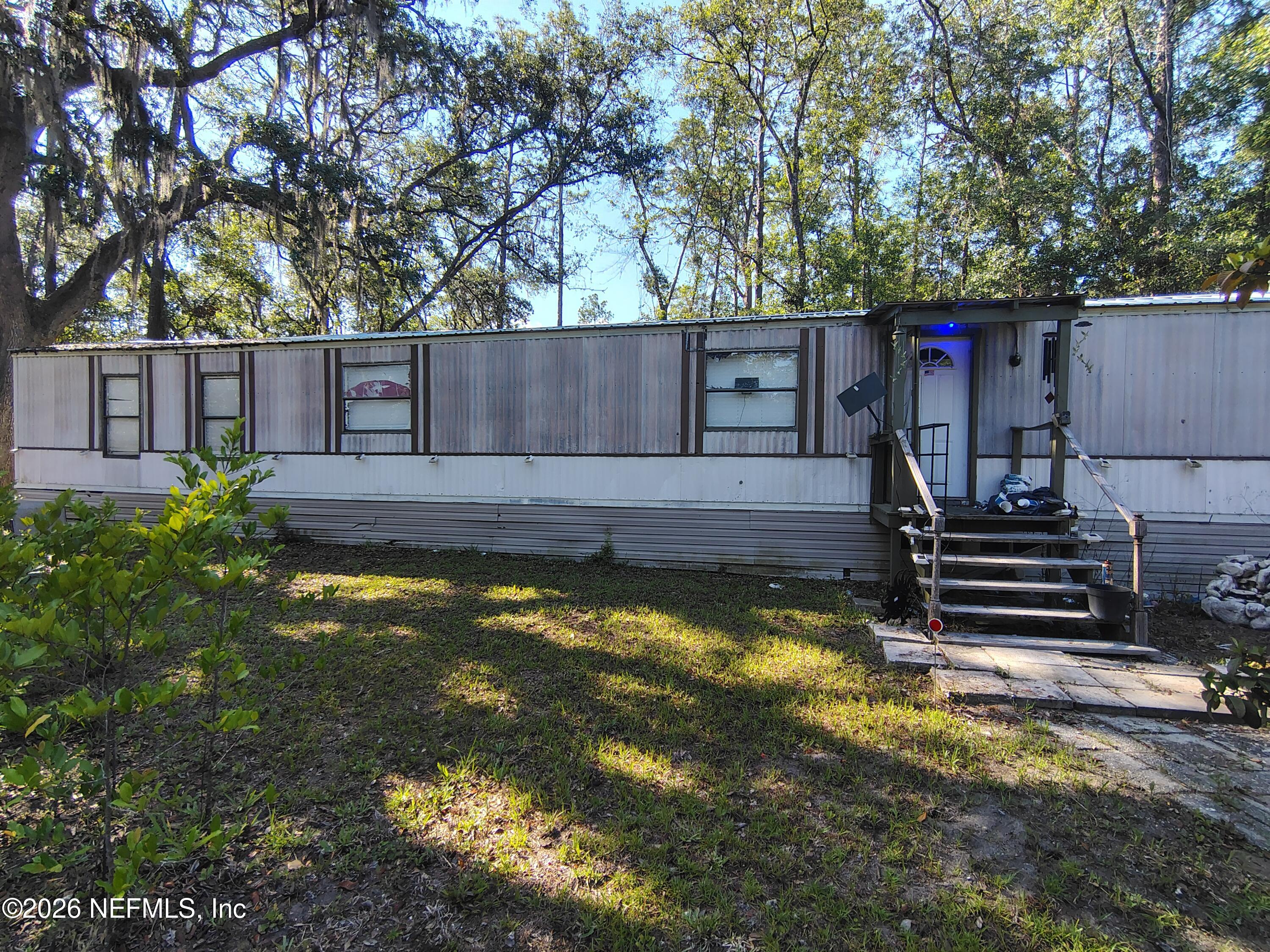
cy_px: 476
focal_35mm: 16
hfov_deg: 94.5
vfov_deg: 78.1
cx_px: 635
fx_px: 587
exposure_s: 1/244
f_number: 2.2
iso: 100
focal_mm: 2.13
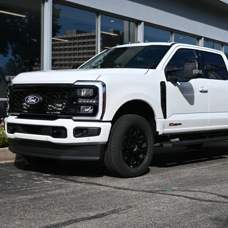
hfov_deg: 29.0
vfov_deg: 29.1
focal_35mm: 59
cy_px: 114
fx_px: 439
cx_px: 145
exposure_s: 1/500
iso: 100
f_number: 8
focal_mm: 30.5
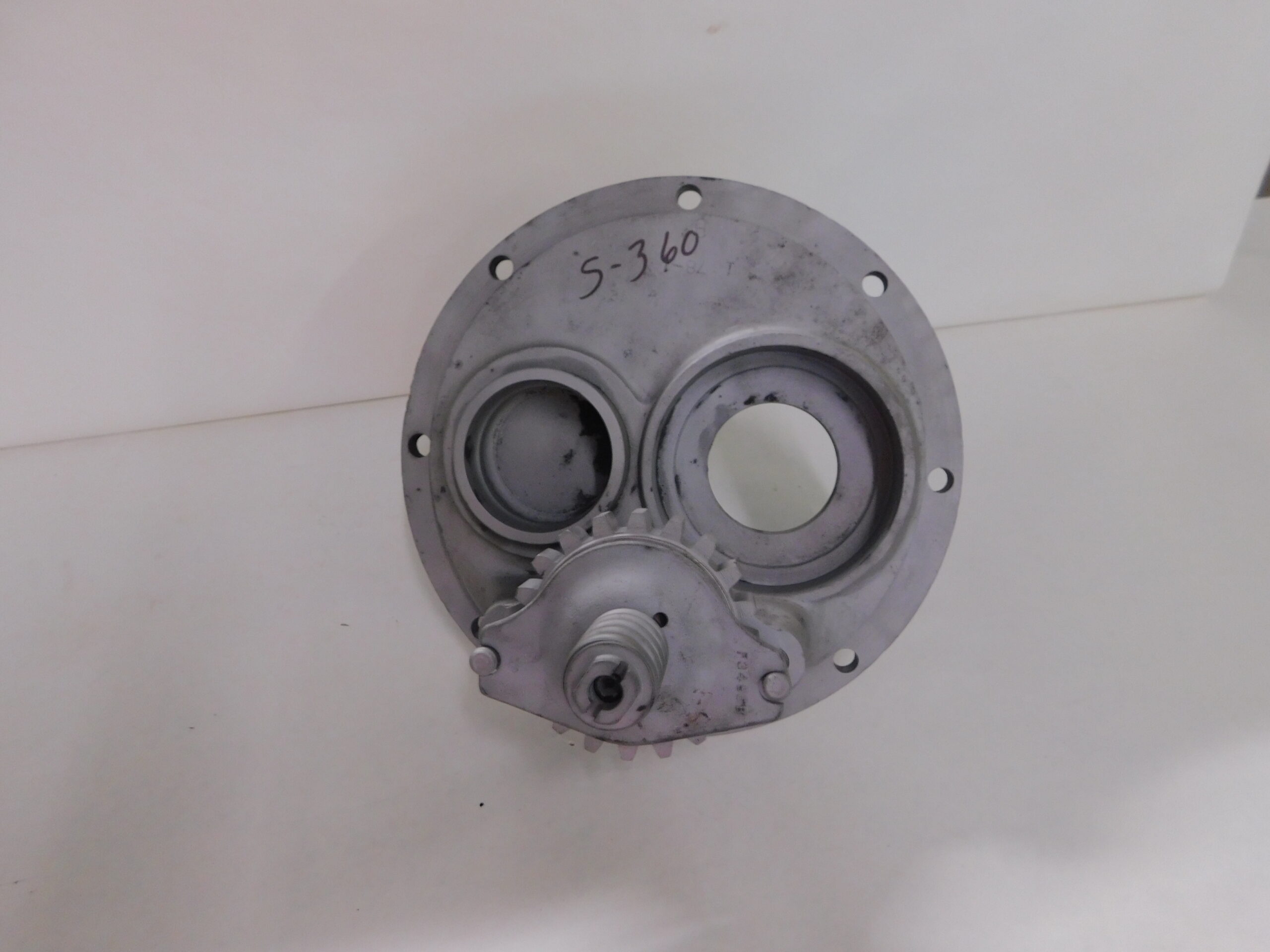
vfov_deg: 58.9
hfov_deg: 73.9
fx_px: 844
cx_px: 635
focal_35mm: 23
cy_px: 476
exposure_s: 1/30
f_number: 3
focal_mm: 4
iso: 200
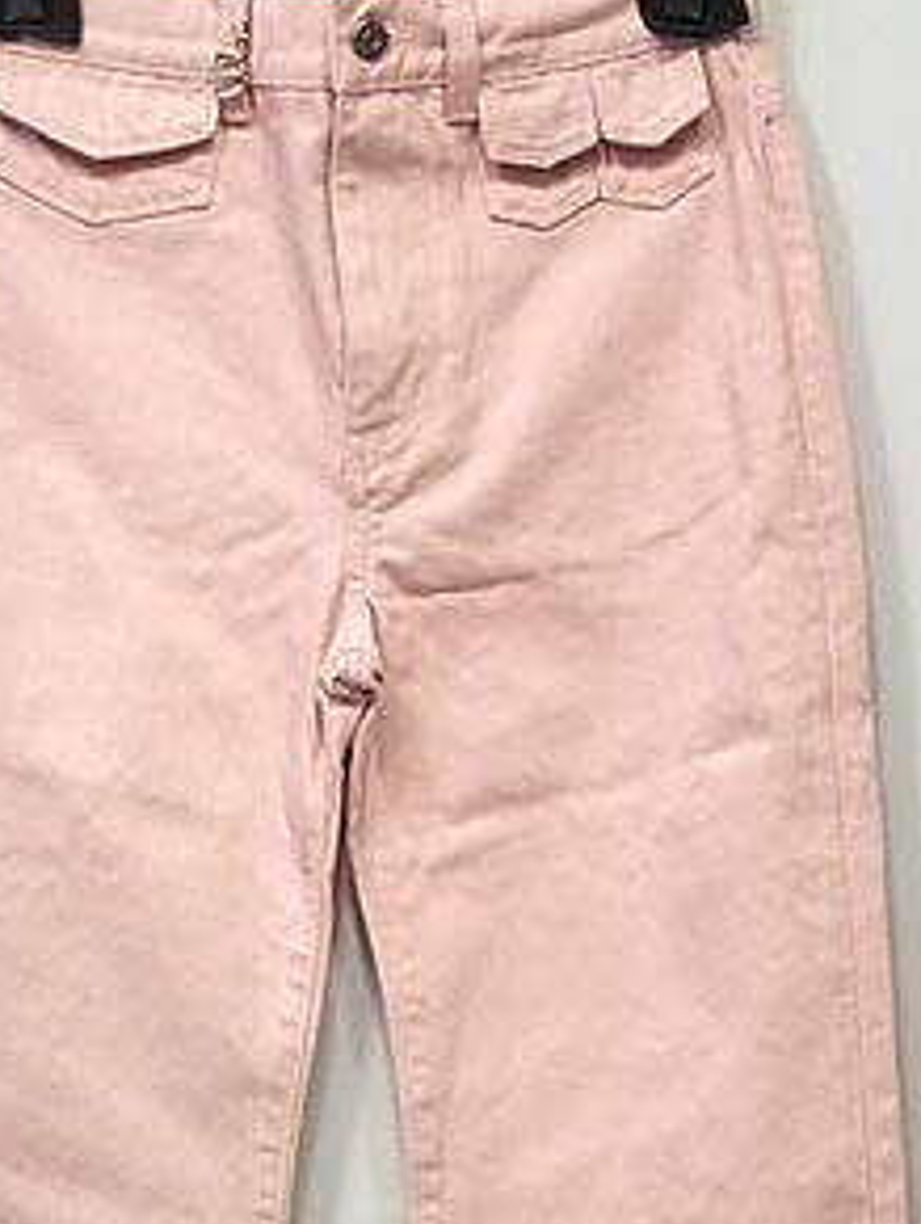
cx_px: 286
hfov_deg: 11.1
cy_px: 1224
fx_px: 4743
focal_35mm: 134
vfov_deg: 14.5
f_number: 3.6
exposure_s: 1/60
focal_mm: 11.01
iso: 200
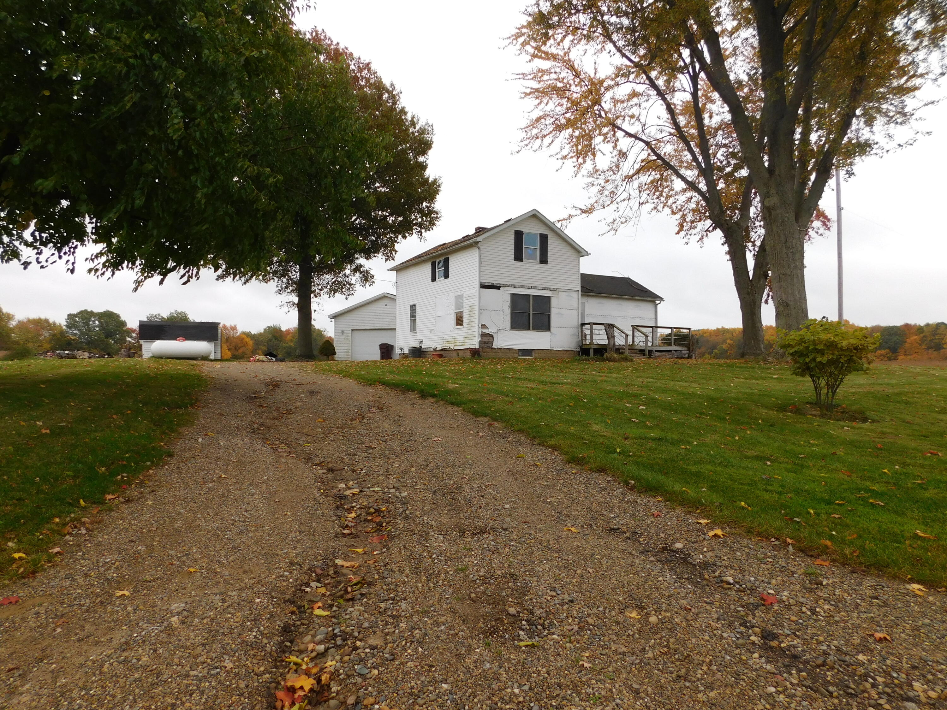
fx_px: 629
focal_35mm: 23
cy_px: 355
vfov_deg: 58.9
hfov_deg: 73.9
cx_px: 474
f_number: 3
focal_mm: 4
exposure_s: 1/250
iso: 125
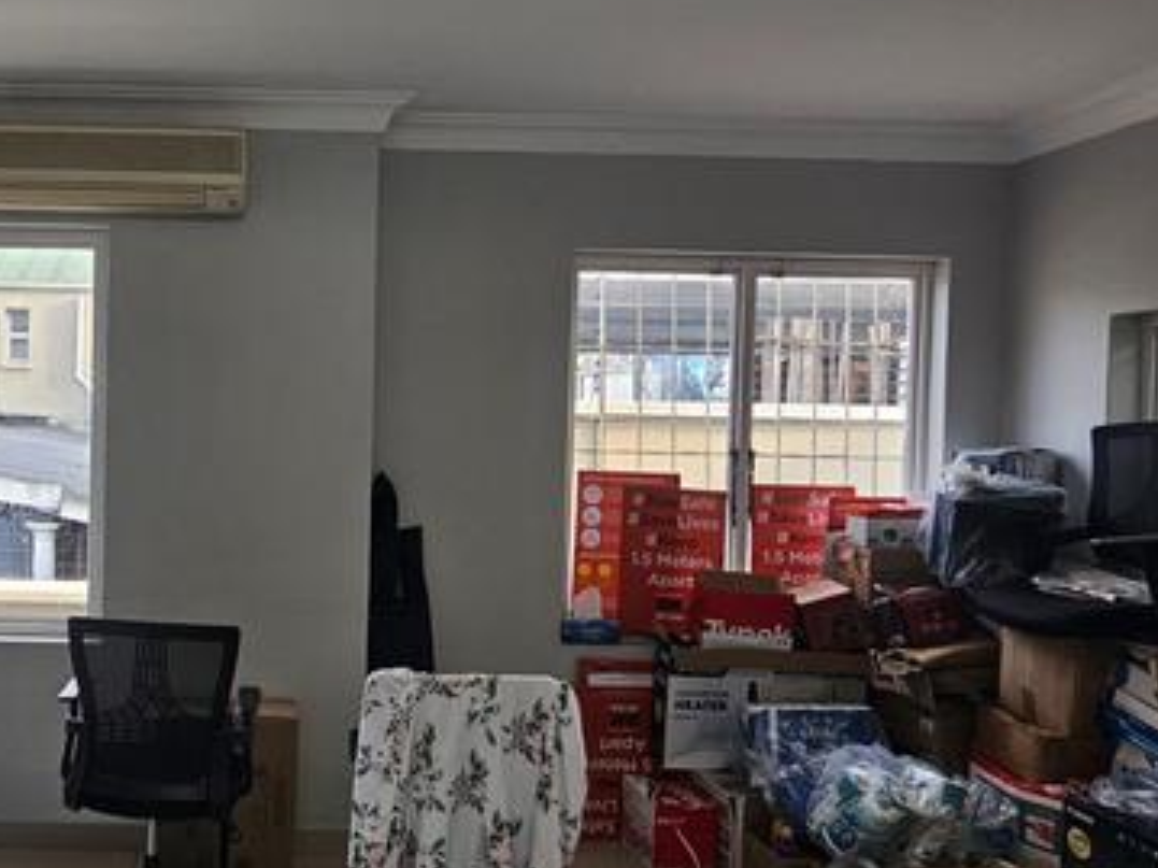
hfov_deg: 57.3
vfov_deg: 48.2
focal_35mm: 29
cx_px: 239
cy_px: 452
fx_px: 970
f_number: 2.2
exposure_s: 1/50
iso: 50
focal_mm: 2.2
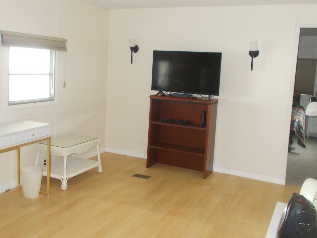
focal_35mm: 36
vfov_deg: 39.5
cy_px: 96
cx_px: 148
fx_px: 330
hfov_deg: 51.3
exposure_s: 1/25
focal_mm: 4.6
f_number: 3.2
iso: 320
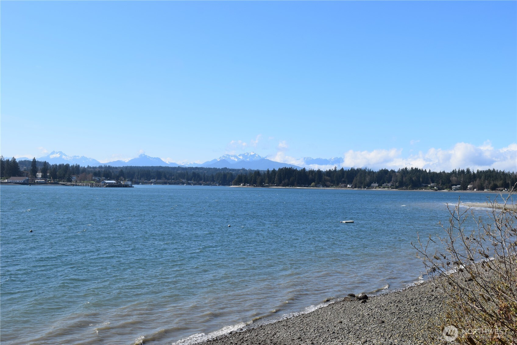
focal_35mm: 40
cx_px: 258
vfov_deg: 33.0
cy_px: 172
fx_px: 582
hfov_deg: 47.9
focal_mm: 27
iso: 200
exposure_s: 1/400
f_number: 10
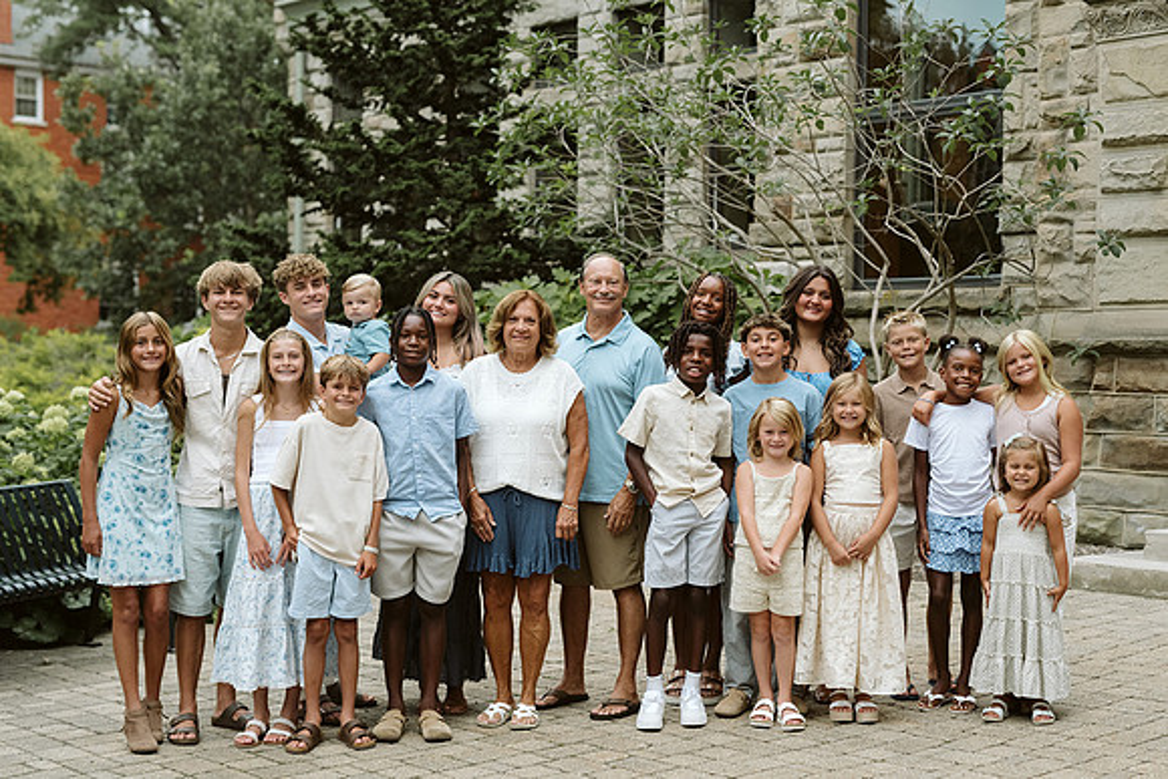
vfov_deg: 24.2
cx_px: 654
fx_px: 1818
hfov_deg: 35.6
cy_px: 390
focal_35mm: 56
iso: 1000
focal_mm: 50
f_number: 2.8
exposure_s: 1/400
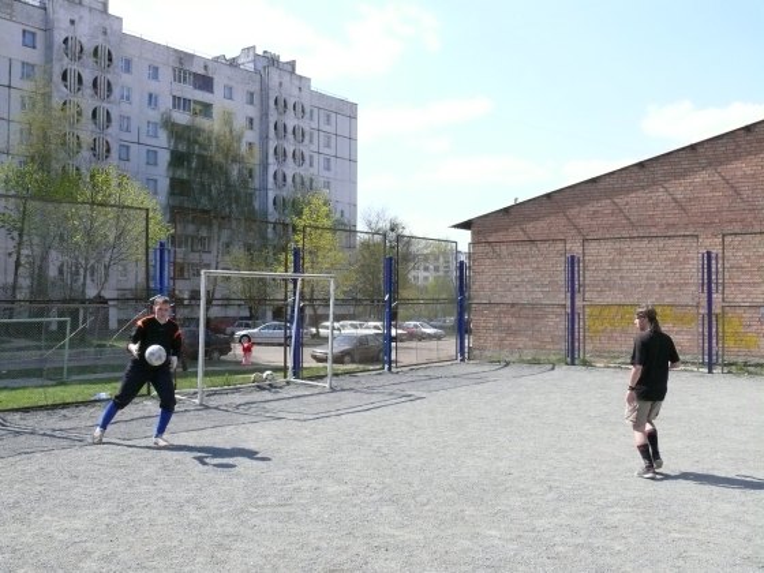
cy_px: 286
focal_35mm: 35
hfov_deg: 52.6
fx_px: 772
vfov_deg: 40.7
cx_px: 382
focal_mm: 7.4
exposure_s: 1/640
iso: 400
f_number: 8
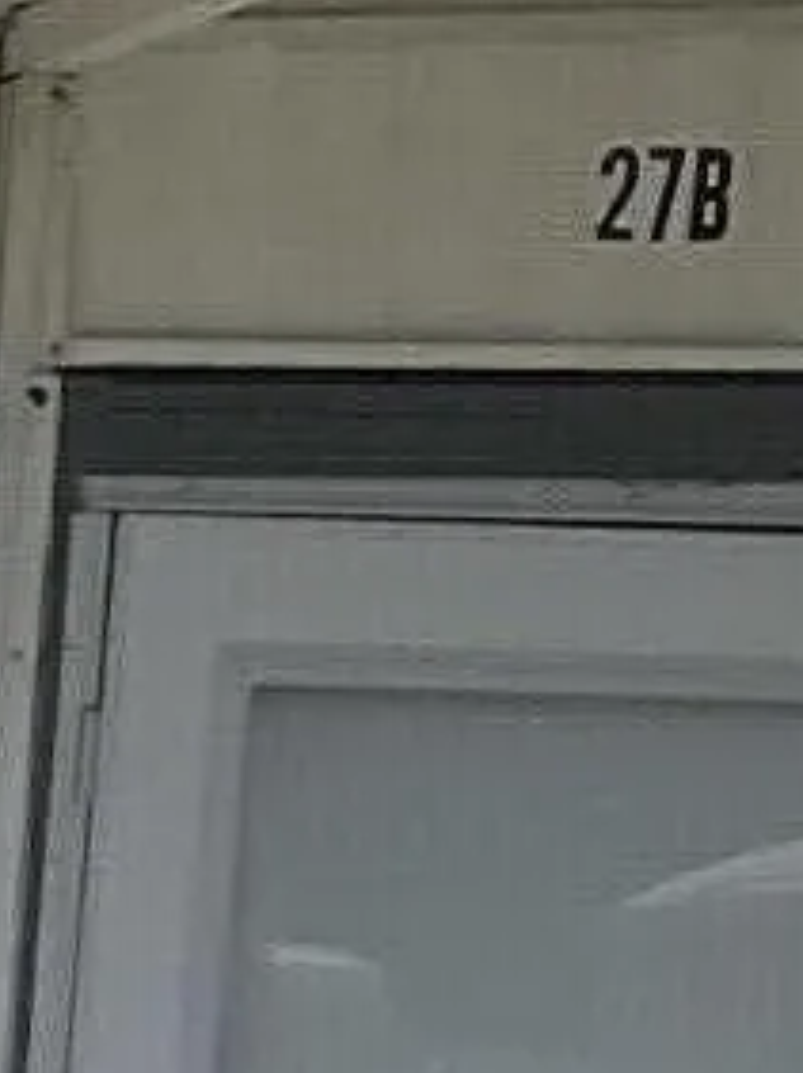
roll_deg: +2.0
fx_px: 6381
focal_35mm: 206
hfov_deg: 6.4
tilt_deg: -15.8
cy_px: 2766
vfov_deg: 8.6
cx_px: -1903
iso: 16
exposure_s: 1/5814
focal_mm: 3
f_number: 1.8
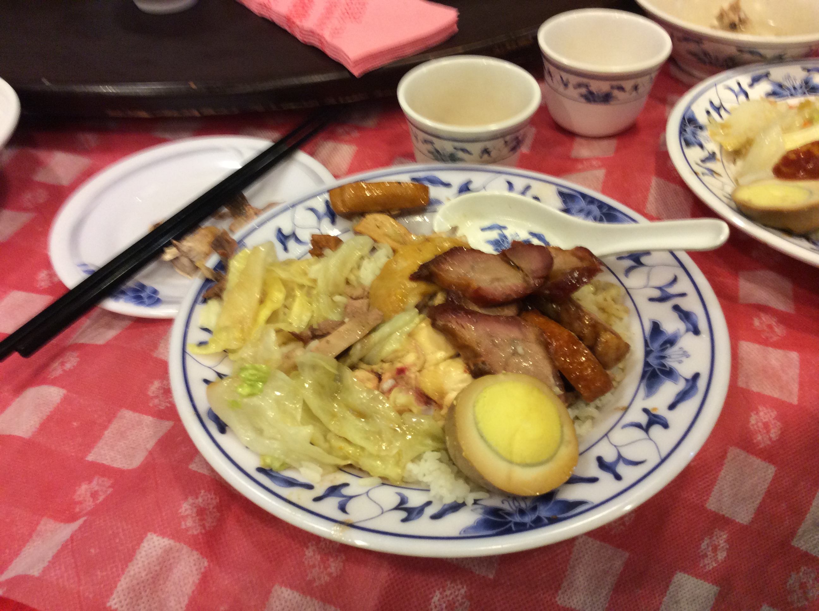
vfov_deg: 42.8
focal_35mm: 33
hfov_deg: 55.4
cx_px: 410
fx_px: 780
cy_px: 306
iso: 100
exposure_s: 1/24
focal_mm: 3.3
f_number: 2.4
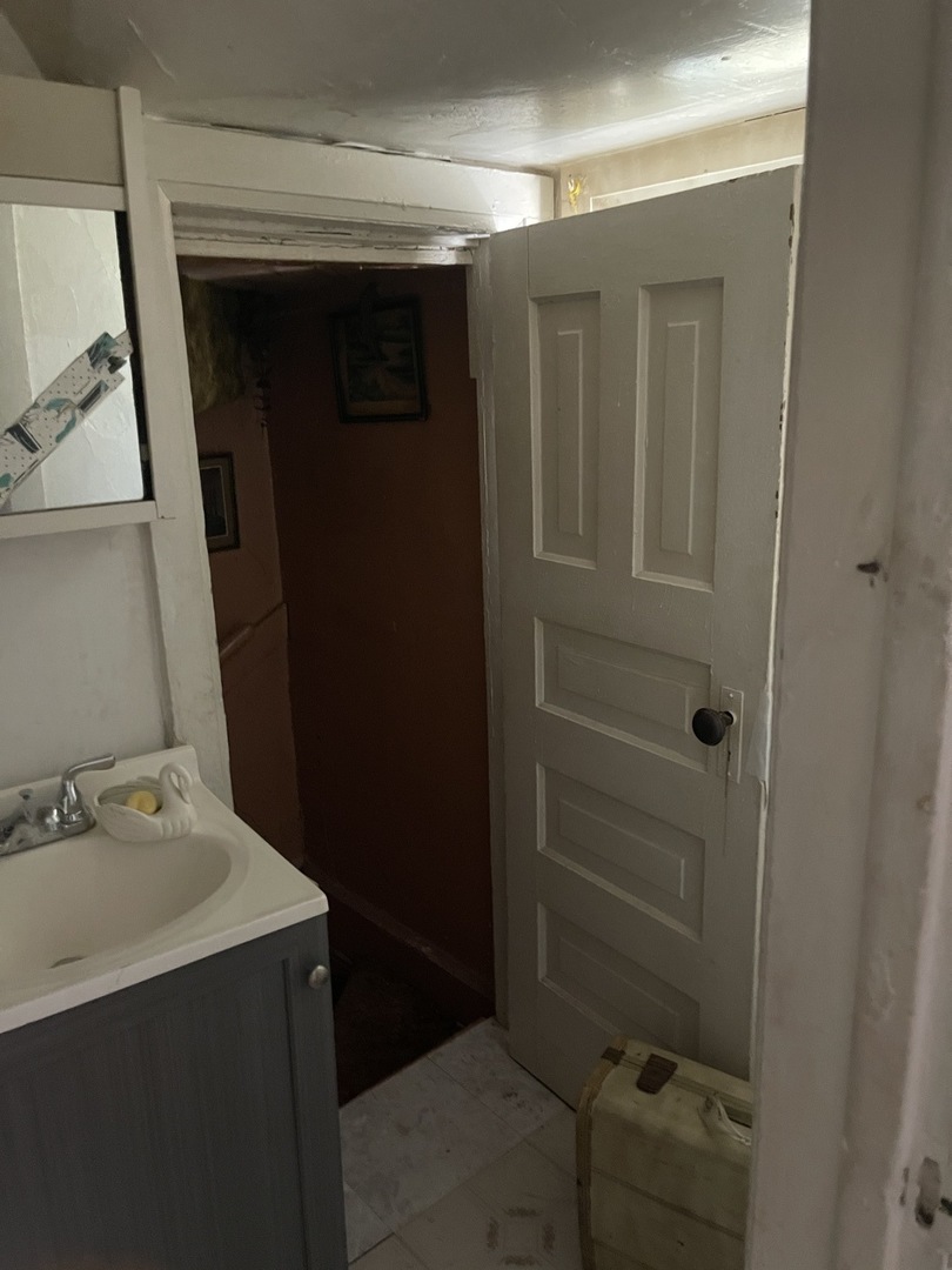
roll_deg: +0.2
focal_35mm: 25
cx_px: 476
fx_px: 917
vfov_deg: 69.4
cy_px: 635
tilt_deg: -14.5
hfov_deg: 54.9
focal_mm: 5.1
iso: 1000
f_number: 1.6
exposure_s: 1/30
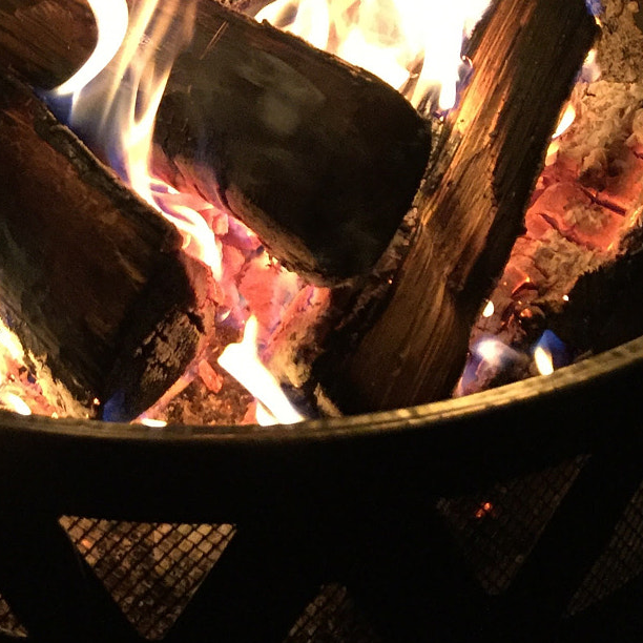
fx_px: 1408
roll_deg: +1.7
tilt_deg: -33.6
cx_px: 163
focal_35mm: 67
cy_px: -67
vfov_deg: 24.0
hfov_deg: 25.4
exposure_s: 1/20
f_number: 2.2
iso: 250
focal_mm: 4.15
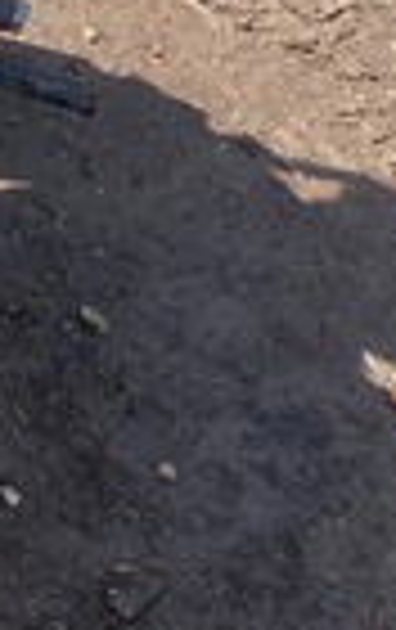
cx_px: -1120
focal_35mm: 157
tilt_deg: -37.8
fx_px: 2700
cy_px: -292
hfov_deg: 6.8
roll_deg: +2.4
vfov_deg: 12.7
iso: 32
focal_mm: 4.25
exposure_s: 1/1996
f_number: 1.8
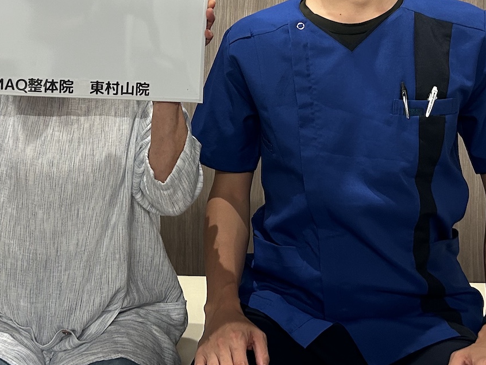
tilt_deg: -3.8
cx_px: 188
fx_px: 829
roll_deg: -0.8
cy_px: 52
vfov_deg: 24.3
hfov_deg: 32.6
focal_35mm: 59
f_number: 1.5
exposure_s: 1/50
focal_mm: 5.7
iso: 160
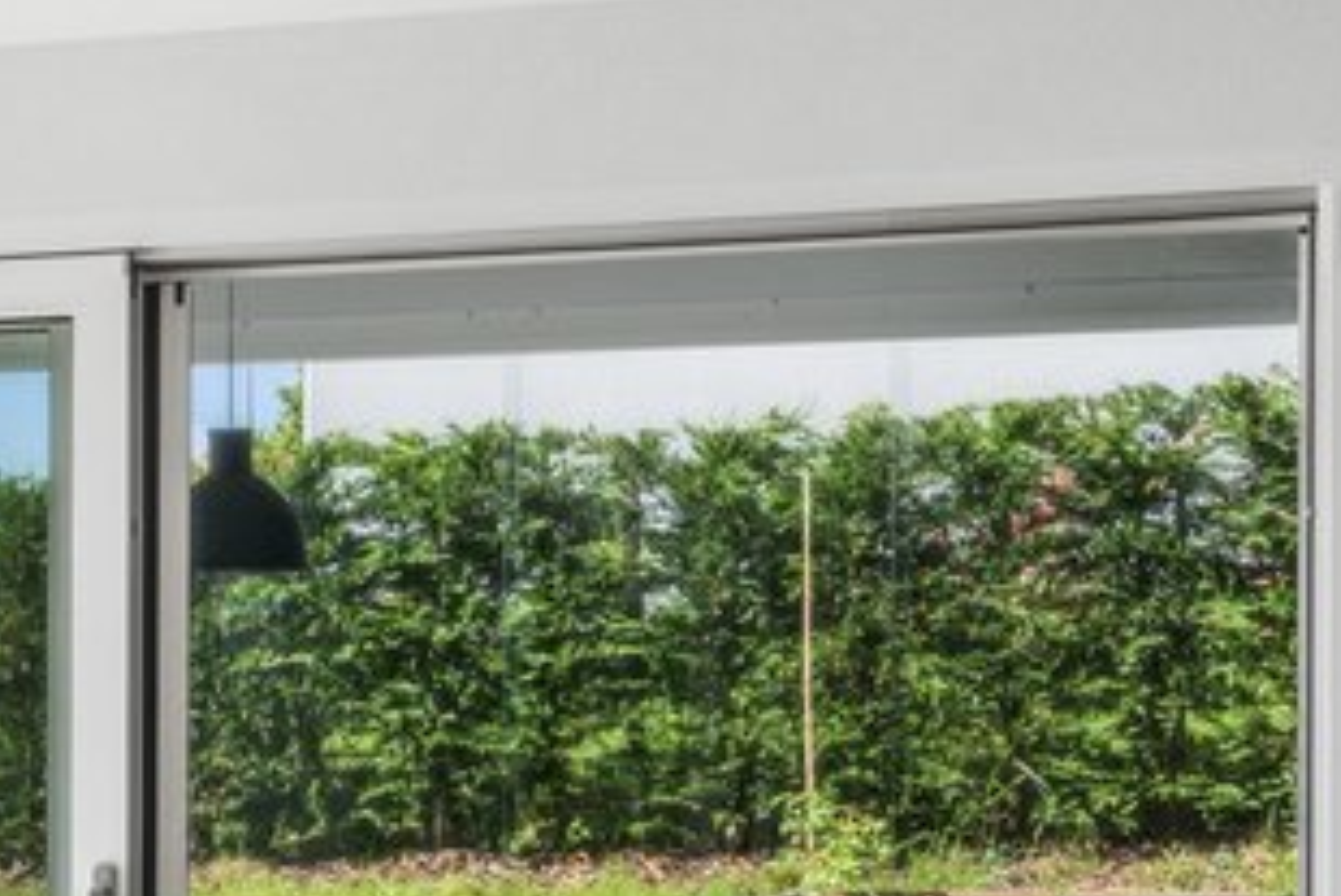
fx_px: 3689
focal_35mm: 99
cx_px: -536
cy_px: 645
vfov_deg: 13.8
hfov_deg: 18.7
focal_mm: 16
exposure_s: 1/400
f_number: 9
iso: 400
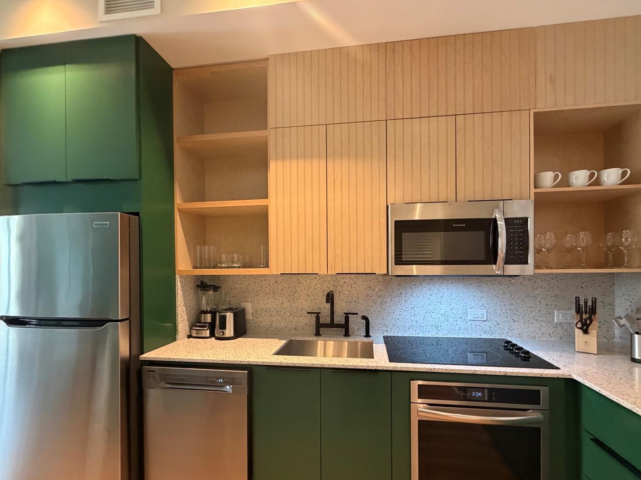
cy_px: 267
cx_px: 329
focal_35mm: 16
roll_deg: +0.1
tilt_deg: -0.9
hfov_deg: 94.5
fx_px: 296
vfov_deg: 77.8
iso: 500
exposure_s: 1/60
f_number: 2.2
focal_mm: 2.22
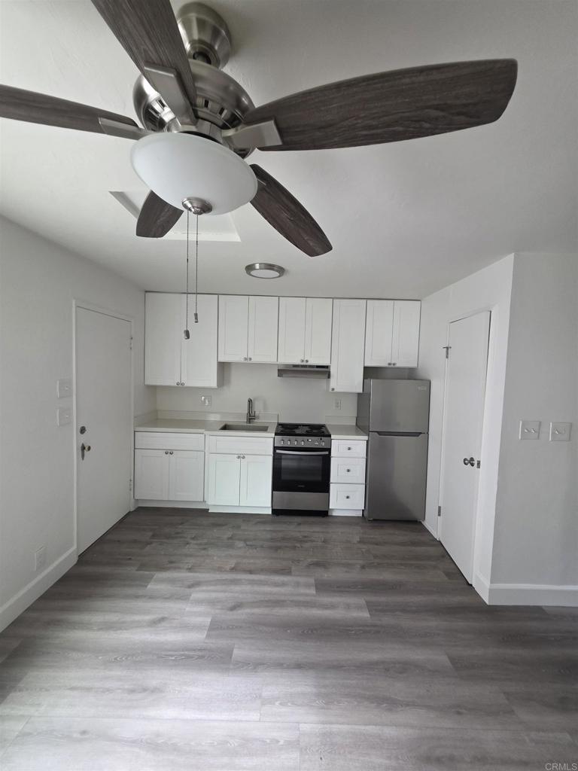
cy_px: 386
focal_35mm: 13
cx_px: 289
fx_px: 289
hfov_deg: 89.9
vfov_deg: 106.2
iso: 160
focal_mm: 2.2
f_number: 1.9
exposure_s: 1/60
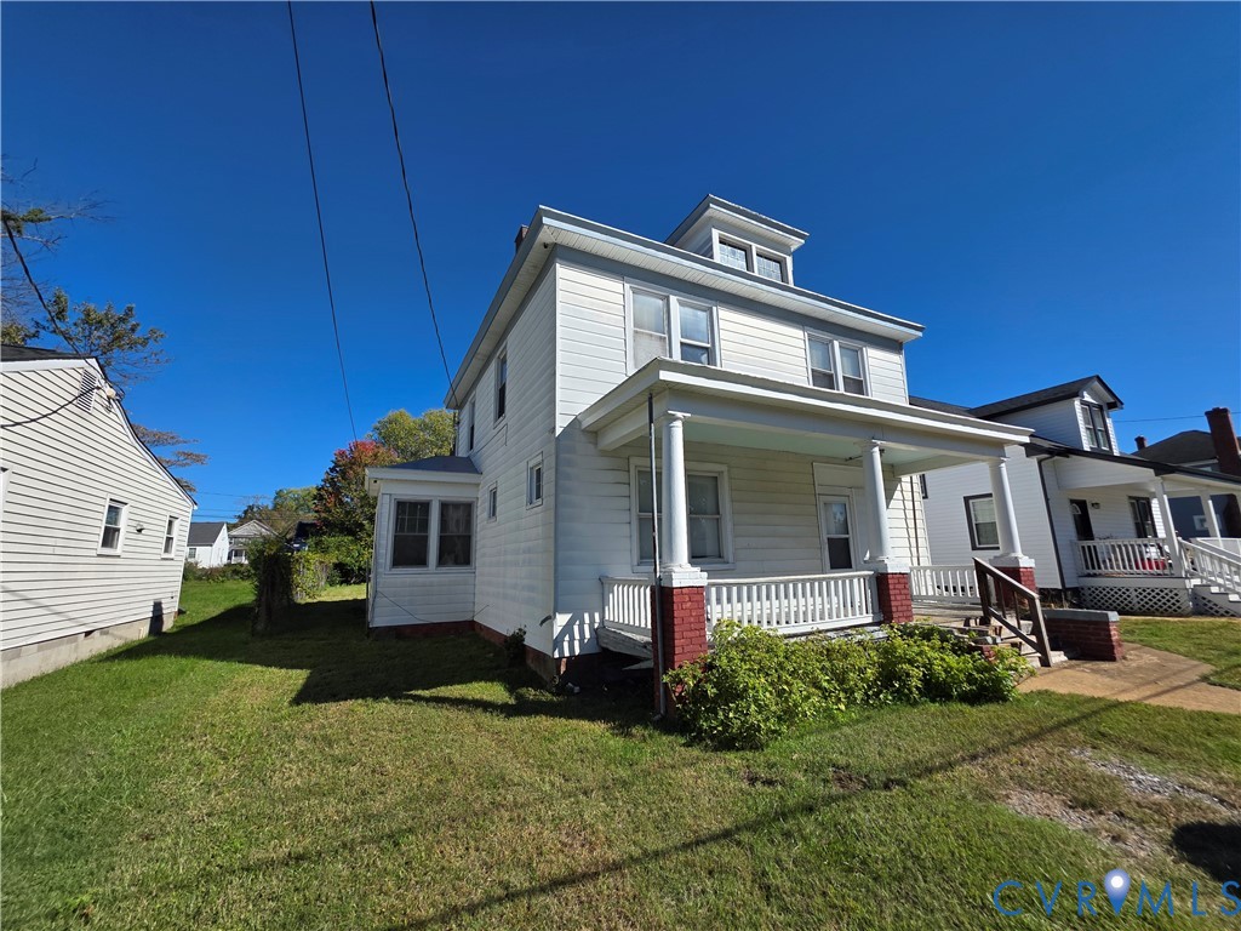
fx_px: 466
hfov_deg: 106.2
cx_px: 620
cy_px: 466
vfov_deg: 89.9
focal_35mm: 13
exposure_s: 1/2671
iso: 40
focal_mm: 2.2
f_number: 1.9
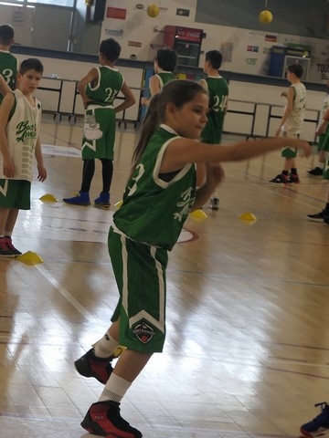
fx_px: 1977
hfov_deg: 9.5
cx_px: 164
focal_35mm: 156
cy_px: 219
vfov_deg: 12.7
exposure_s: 1/125
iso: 320
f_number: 2.8
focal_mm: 26.4
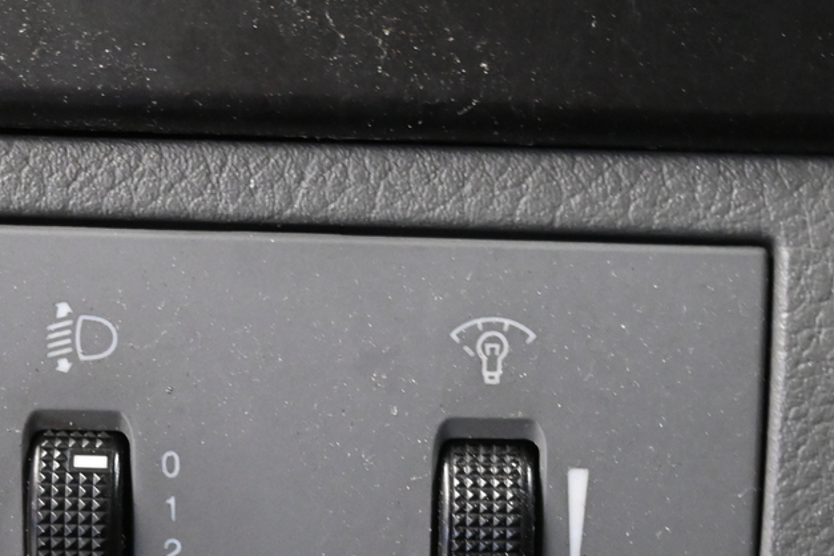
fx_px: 2199
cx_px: 363
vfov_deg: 14.3
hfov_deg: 21.5
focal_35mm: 95
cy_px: 458
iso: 2500
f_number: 4.2
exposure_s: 1/40
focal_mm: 24.5
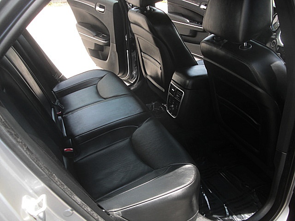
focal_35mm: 36
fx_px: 307
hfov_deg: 51.4
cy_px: 110
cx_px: 148
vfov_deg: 39.7
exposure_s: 1/125
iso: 50
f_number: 2.8
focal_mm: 6.3
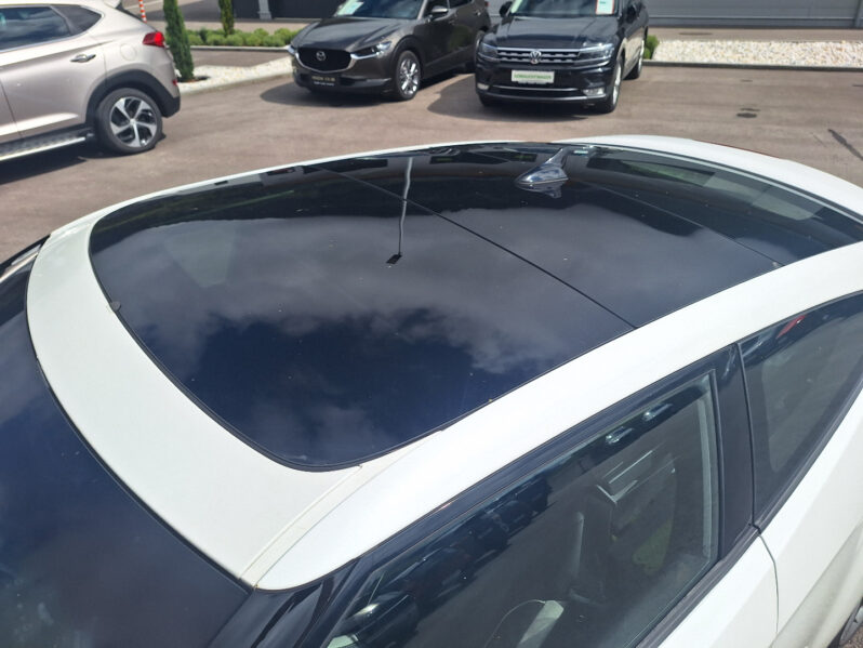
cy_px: 324
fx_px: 574
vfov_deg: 58.9
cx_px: 432
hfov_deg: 73.9
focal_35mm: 23
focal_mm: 5.54
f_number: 1.8
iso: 40
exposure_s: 1/5780
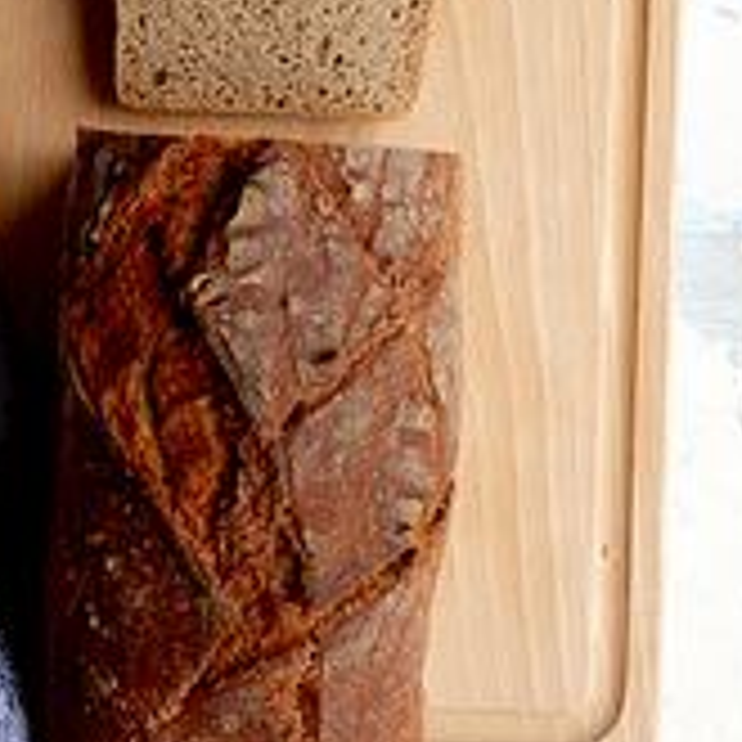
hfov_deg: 16.2
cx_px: 184
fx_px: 2595
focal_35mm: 107
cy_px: 76
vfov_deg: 16.1
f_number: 3.5
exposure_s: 1/125
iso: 640
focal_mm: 25
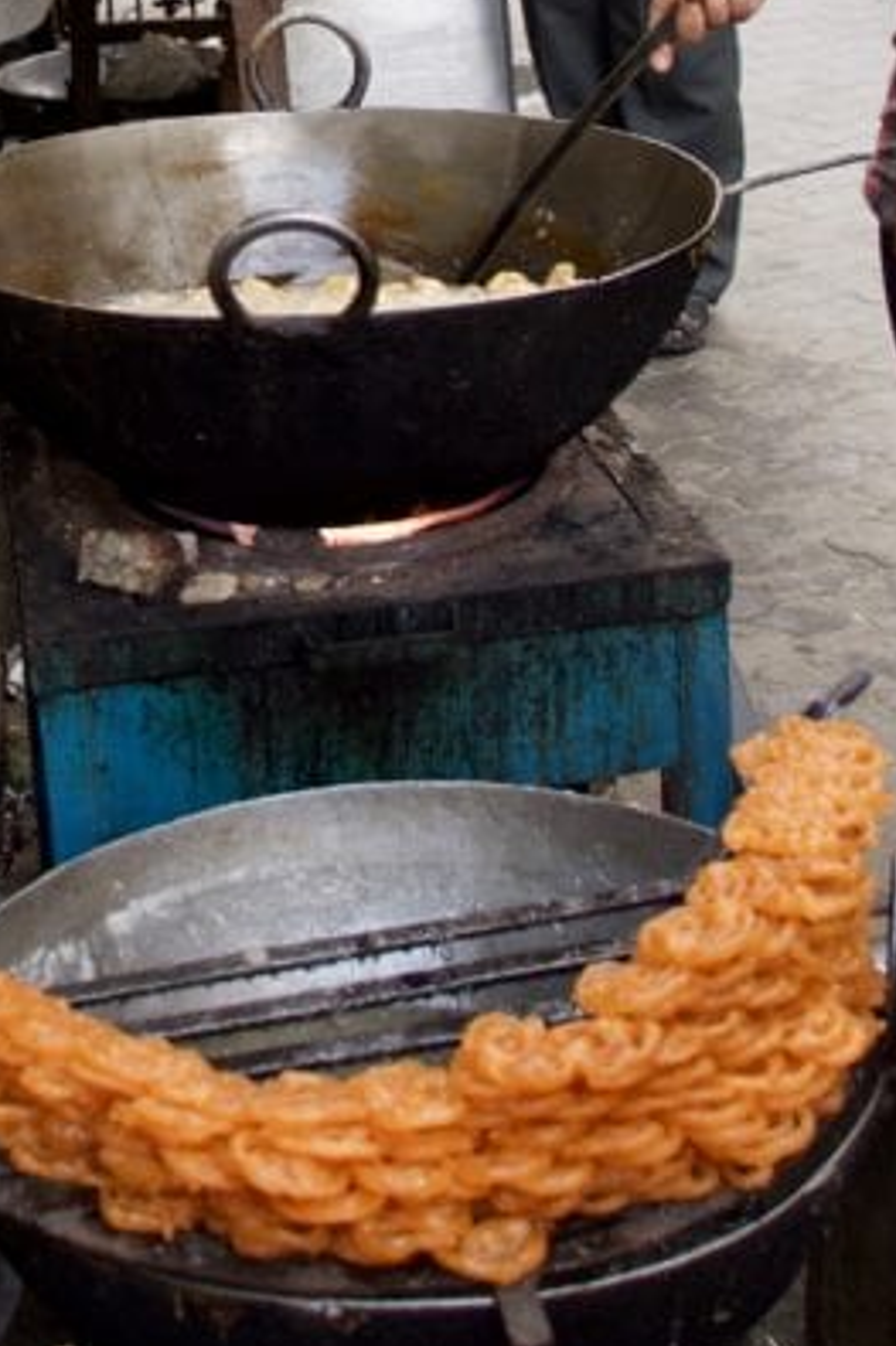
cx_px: 56
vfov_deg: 26.9
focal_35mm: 70
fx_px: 2615
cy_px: -78
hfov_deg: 19.0
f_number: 3.5
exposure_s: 1/30
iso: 320
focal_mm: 18
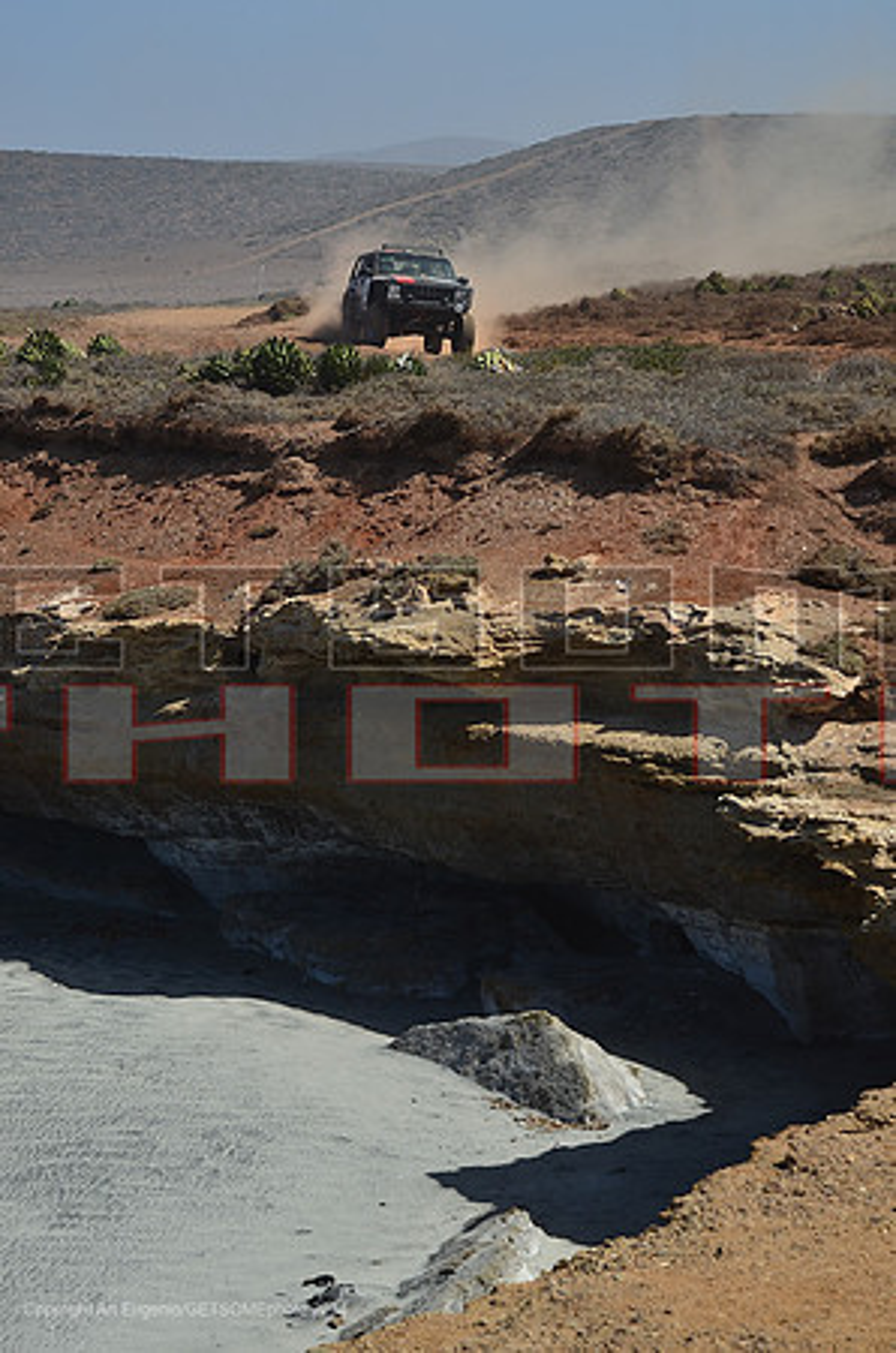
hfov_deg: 13.8
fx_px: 3713
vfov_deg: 20.7
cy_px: 676
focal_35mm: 99
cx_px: 448
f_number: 7.1
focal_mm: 66
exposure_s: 1/800
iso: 200
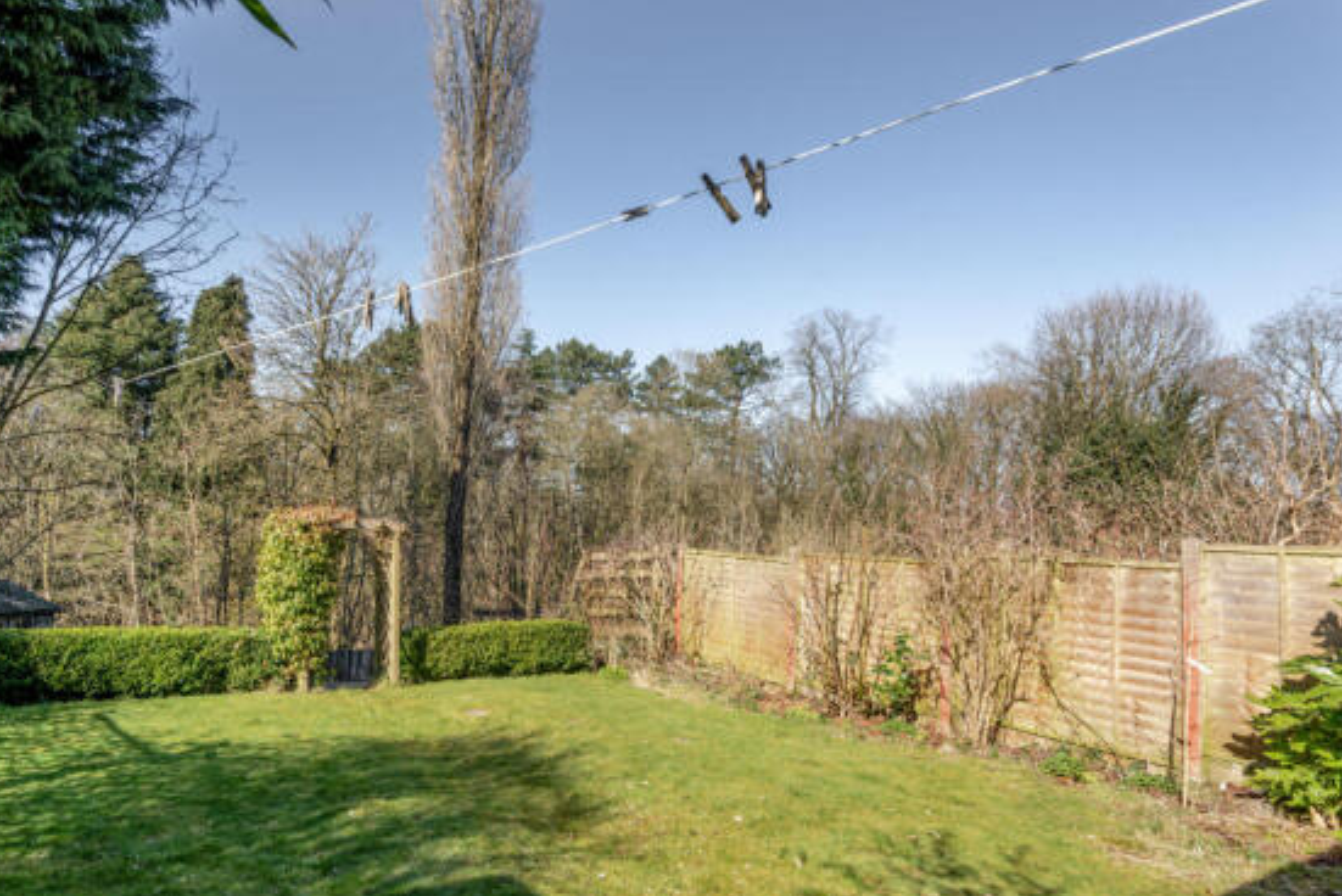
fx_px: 709
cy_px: 530
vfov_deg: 64.1
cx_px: 548
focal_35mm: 19
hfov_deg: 86.0
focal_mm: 16
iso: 100
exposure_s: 1/160
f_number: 8
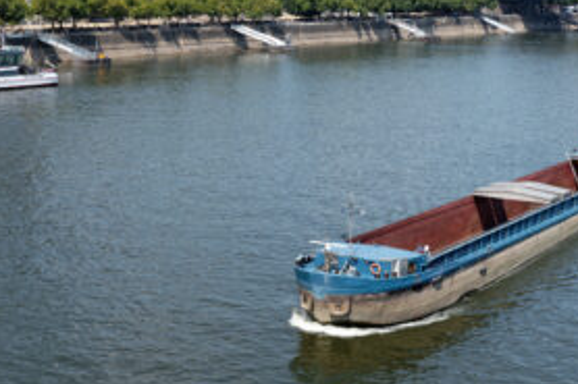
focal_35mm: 73
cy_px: 127
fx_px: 1171
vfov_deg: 18.6
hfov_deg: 27.6
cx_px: 212
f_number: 10
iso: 220
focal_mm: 35
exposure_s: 1/160
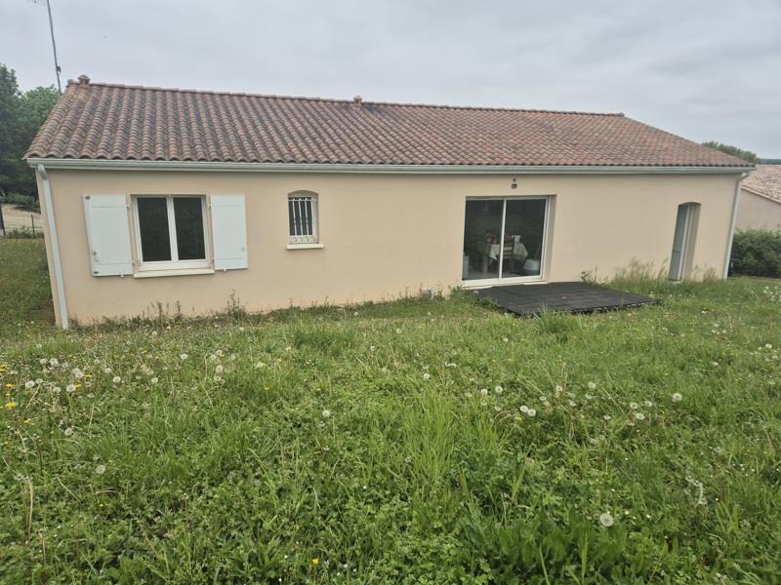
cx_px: 390
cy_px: 292
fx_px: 519
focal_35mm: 23
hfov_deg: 73.9
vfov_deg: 58.9
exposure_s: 1/832
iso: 25
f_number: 1.8
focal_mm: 5.4
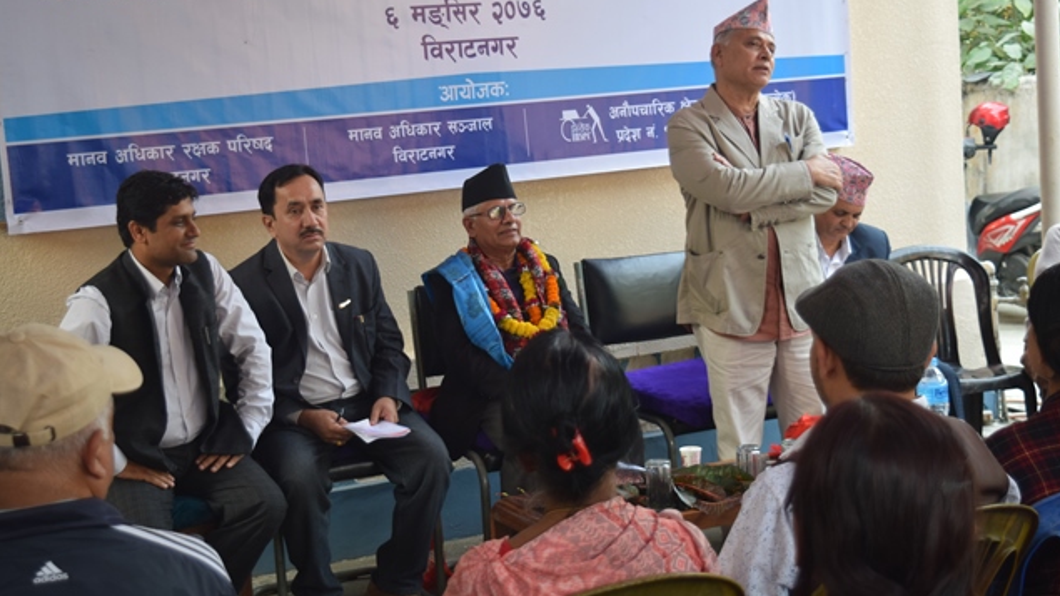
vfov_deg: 21.1
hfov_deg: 36.6
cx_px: 531
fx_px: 1602
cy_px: 268
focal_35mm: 57
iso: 400
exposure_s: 1/60
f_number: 4.8
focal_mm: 36
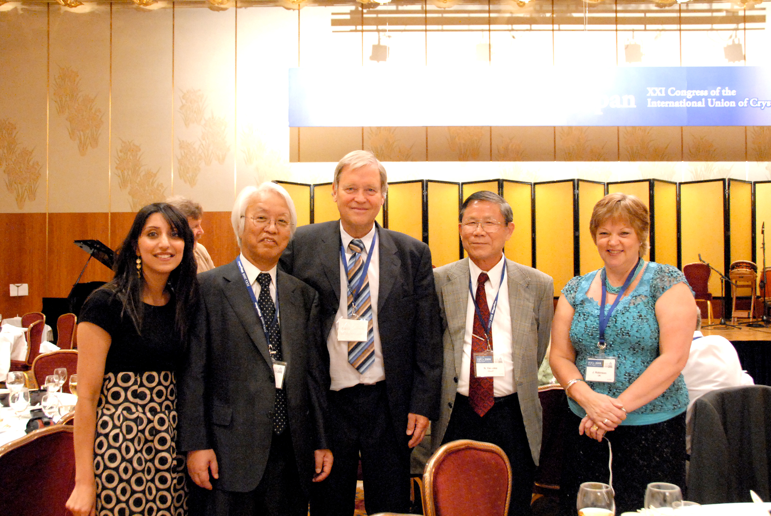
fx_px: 708
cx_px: 386
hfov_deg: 57.2
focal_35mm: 33
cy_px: 258
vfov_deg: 40.1
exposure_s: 1/25
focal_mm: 22
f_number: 5
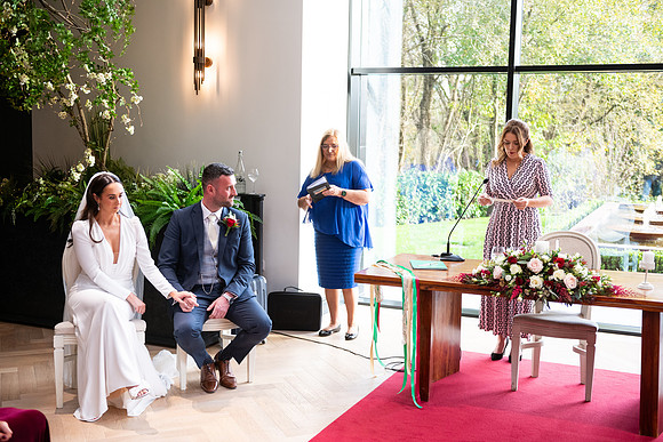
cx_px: 332
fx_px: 829
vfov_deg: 29.9
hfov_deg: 43.6
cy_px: 221
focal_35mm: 45
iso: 640
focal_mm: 45
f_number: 3.5
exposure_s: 1/160
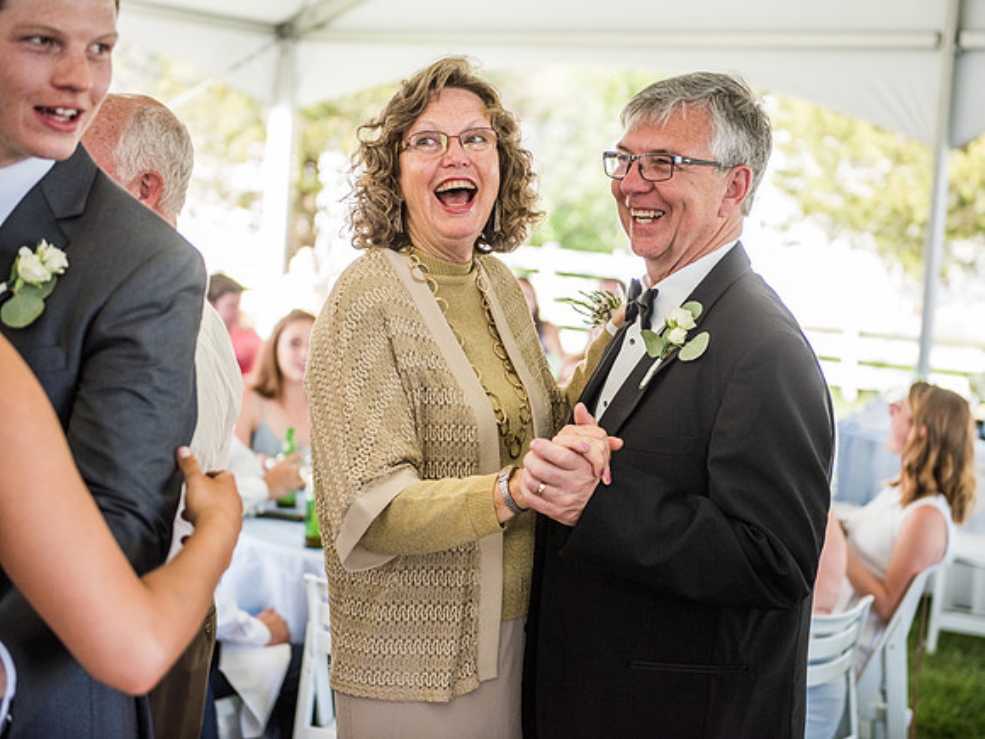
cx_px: 553
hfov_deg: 27.3
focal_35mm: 71
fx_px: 2030
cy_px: 370
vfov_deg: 20.6
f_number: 2.8
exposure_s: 1/640
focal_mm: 66
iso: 800
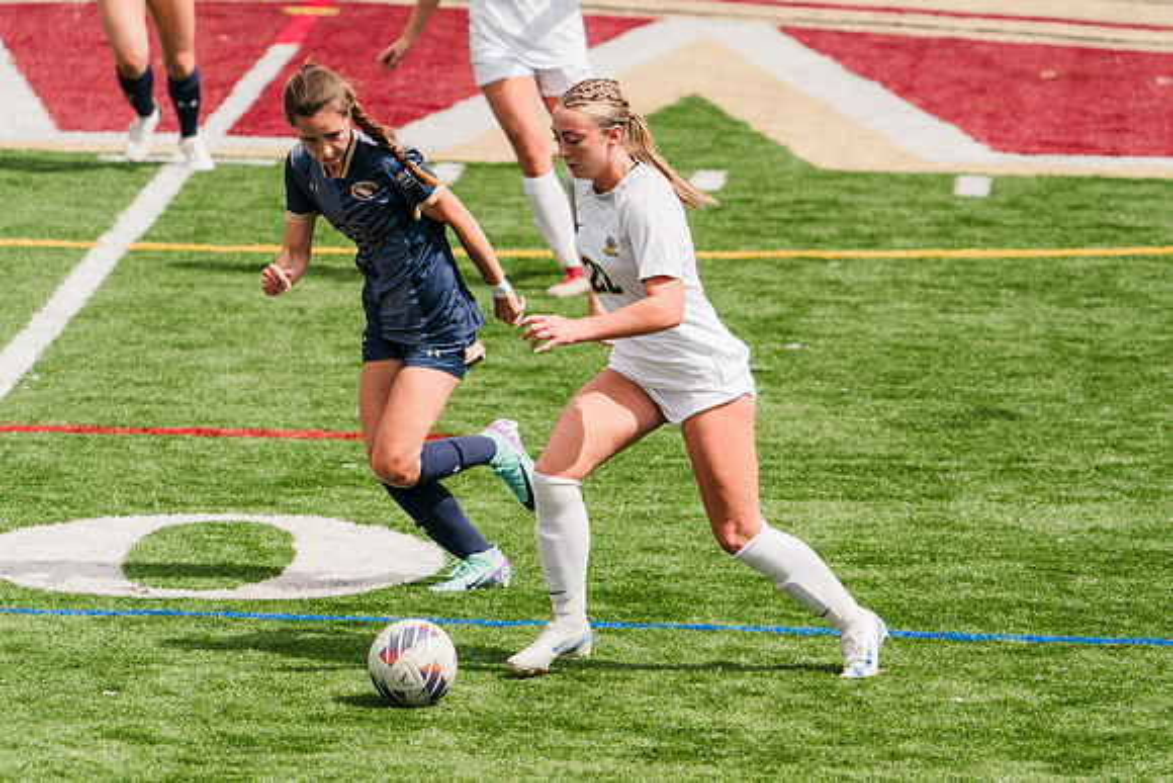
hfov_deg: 5.2
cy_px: 392
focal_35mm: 399
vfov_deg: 3.4
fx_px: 13011
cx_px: 663
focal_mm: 353
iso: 320
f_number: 6.3
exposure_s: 1/1600
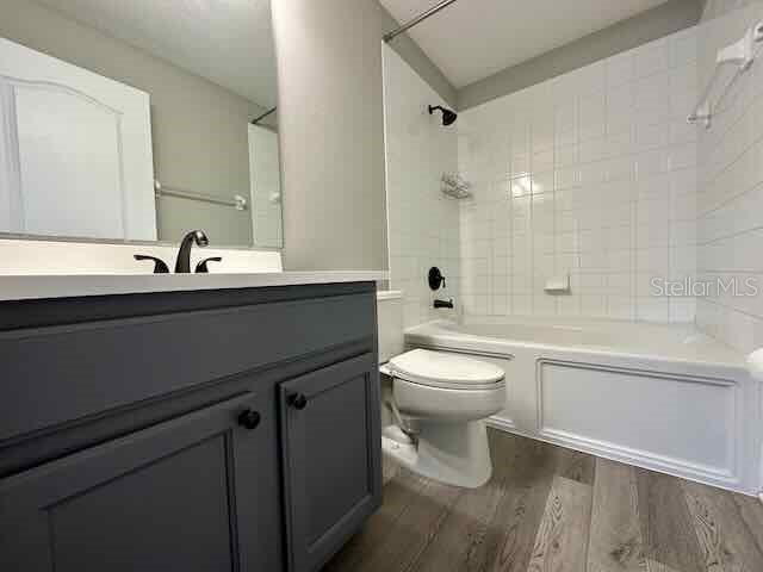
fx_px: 309
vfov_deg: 85.7
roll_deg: +2.0
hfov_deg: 102.1
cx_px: 382
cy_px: 286
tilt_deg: -2.5
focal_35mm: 14
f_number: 2.2
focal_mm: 2.22
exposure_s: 1/60
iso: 200
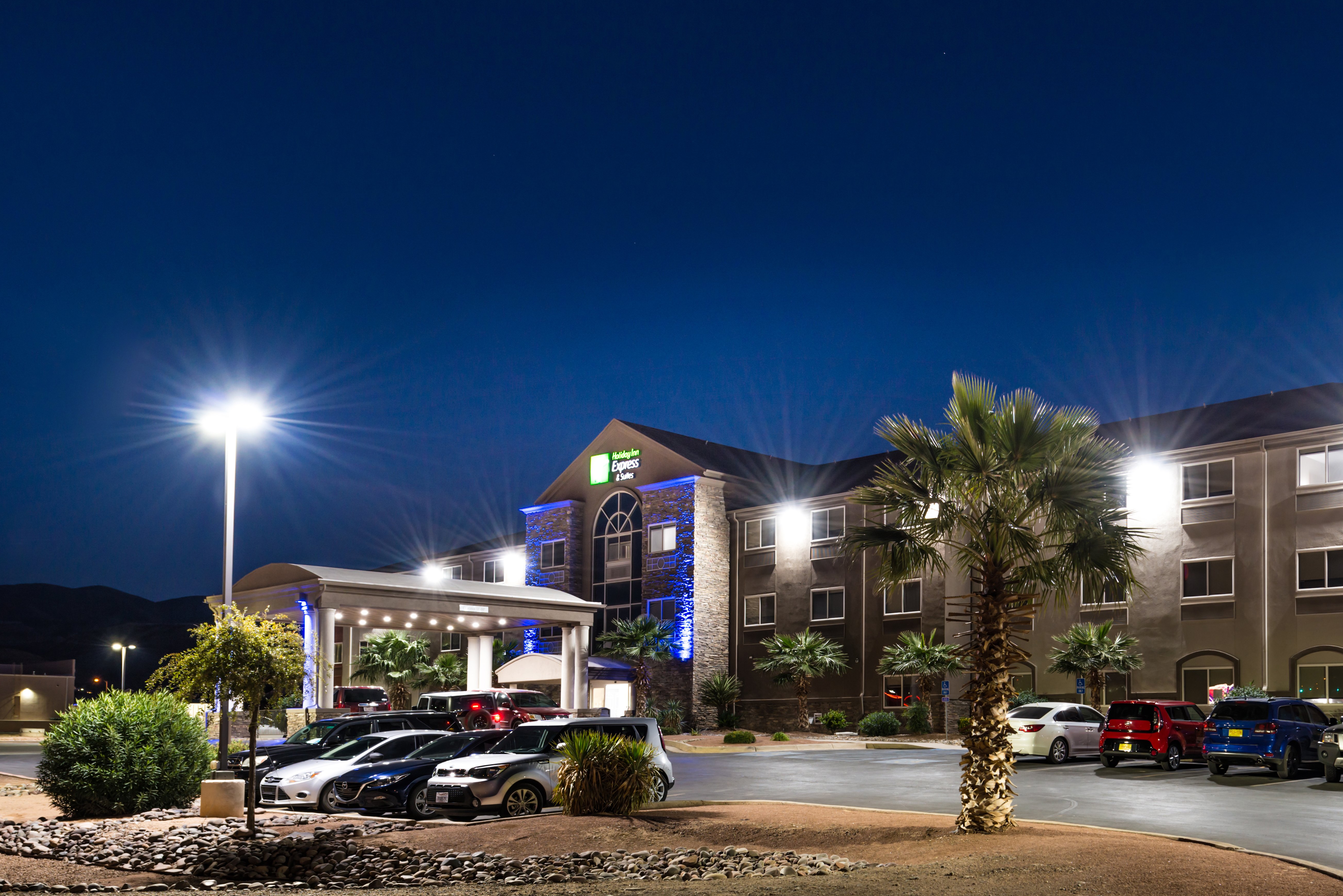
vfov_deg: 38.8
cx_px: 946
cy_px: 514
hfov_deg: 54.1
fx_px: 1269
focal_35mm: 34
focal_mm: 24
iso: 100
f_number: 6.3
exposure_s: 1/1.25
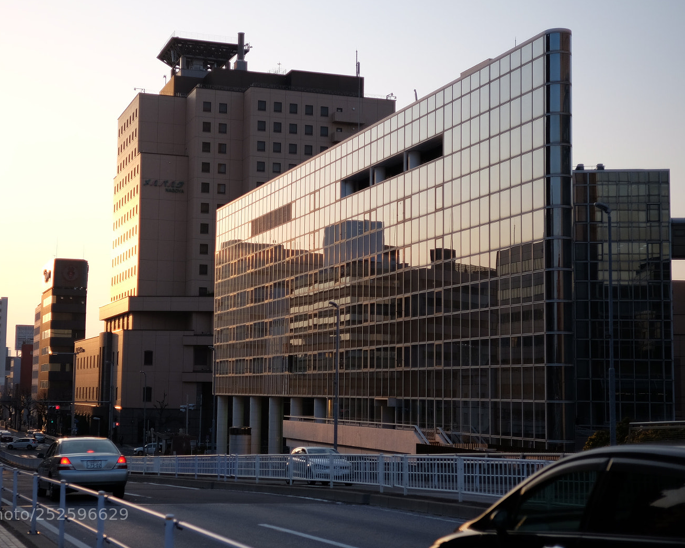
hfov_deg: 34.0
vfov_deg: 27.6
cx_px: 273
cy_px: 277
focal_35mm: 55
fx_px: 1115
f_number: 2
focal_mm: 32
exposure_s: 1/2400
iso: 200
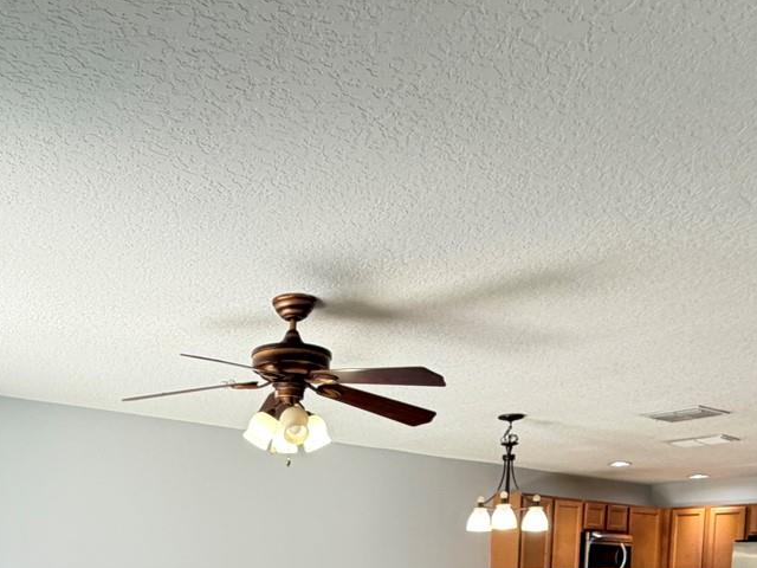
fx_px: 765
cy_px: 628
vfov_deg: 34.9
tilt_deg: -4.8
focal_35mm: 35
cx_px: 257
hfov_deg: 51.7
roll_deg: -0.6
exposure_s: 1/60
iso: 250
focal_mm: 2.22
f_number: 2.2
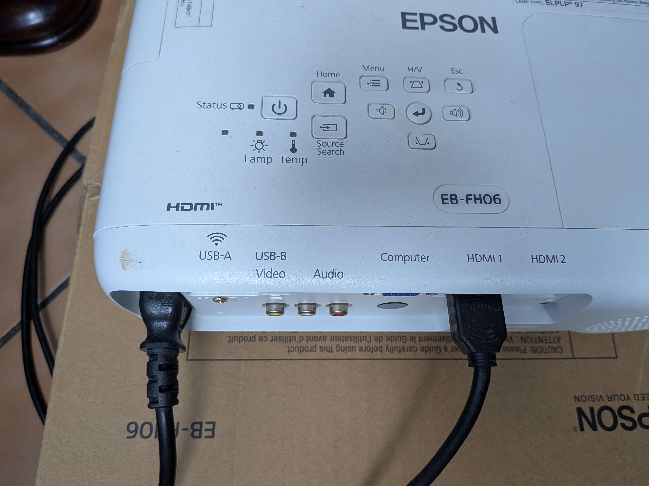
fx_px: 450
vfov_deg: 56.8
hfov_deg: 71.6
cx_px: 324
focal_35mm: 24
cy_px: 243
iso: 284
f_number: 1.7
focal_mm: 4.53
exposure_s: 1/50
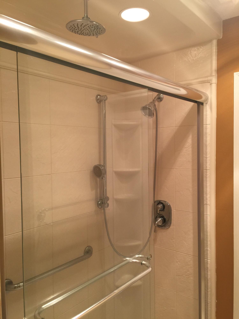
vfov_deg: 61.7
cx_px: 120
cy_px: 160
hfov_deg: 48.2
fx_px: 267
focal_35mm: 29
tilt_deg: -1.5
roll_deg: +1.4
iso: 32
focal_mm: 4.15
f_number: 2.2
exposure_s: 1/40
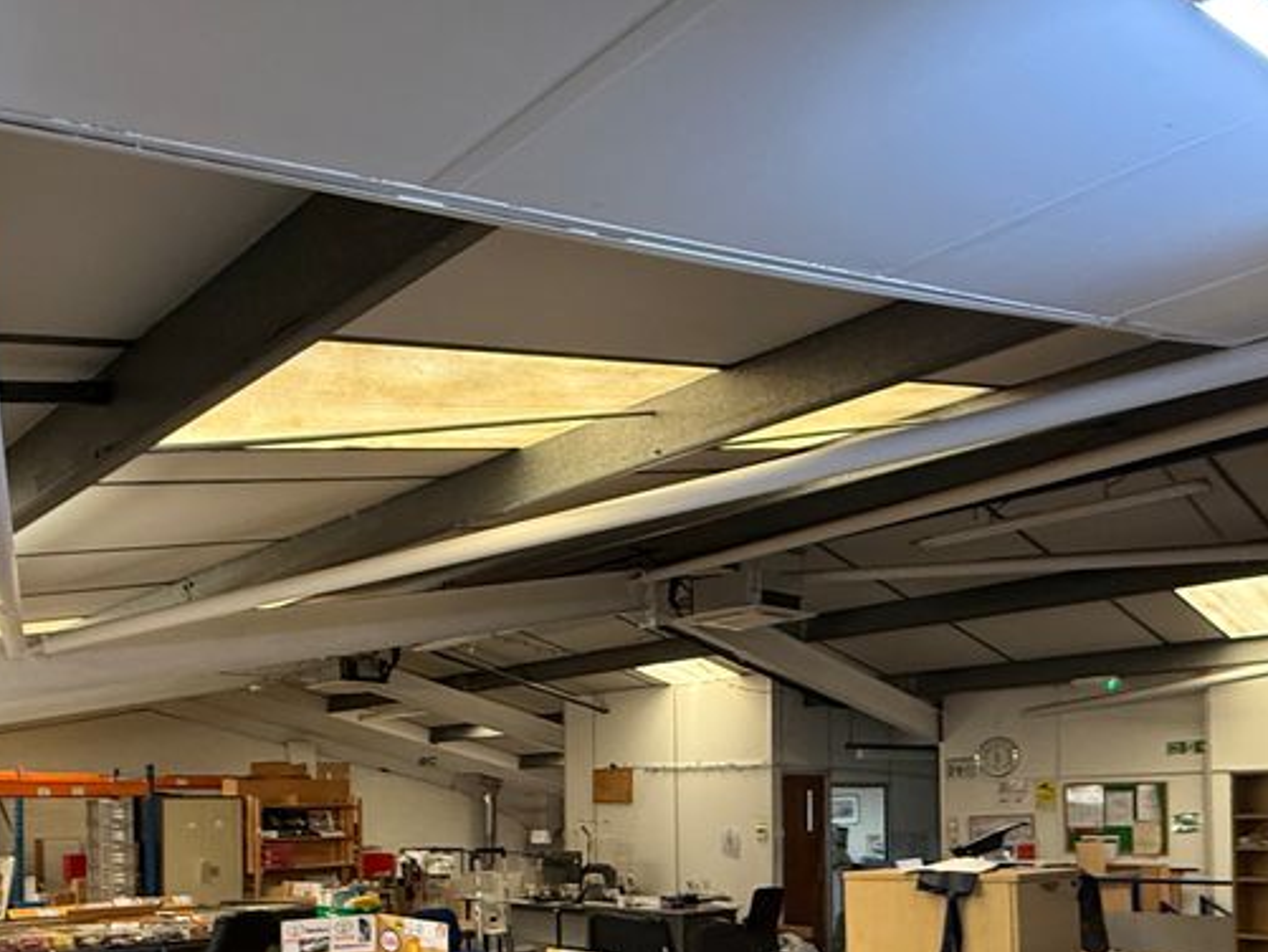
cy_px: 804
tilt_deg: +0.1
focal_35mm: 31
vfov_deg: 42.7
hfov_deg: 57.4
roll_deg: +0.3
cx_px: 451
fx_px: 1136
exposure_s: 1/50
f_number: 2.2
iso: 400
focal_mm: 2.22
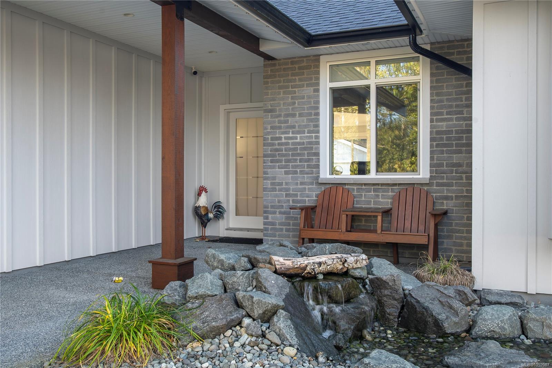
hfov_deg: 57.2
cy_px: 184
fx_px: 506
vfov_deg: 40.0
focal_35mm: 33
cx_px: 276
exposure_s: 1/25
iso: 200
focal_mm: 22
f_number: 10
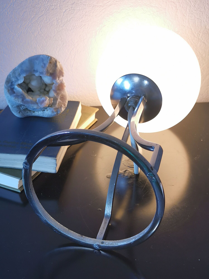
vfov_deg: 41.2
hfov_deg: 31.5
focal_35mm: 46
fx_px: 370
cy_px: 140
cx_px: 104
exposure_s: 1/100
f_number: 1.8
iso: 80
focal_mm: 5.58
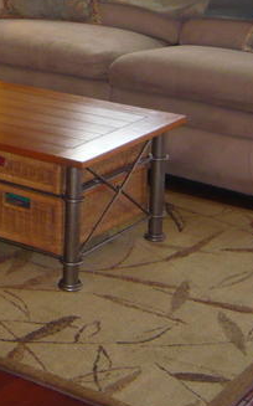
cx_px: -105
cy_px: 24
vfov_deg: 21.7
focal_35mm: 93
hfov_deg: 13.4
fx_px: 1027
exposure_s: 1/30
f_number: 2.8
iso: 200
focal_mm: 4.6
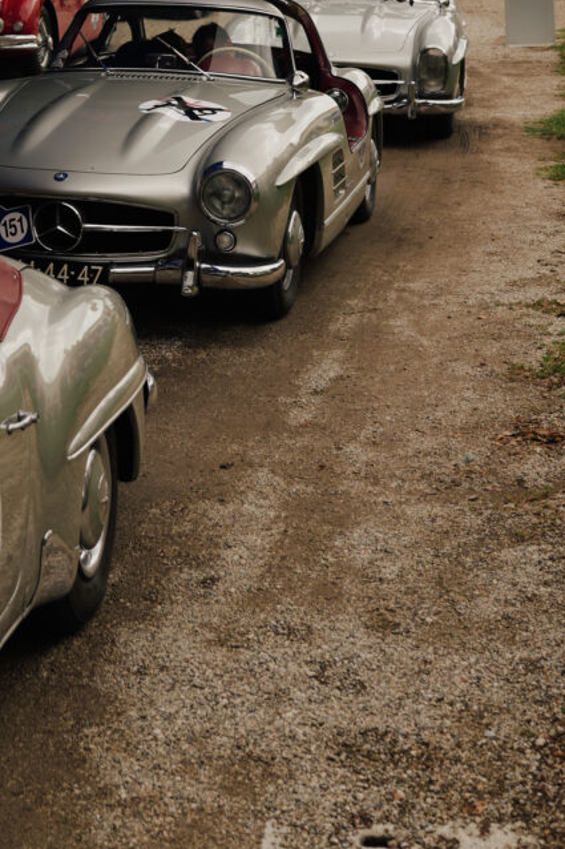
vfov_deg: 24.7
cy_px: 40
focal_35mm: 79
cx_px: 88
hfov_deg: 17.1
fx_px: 1861
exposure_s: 1/125
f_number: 4
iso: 100
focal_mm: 36
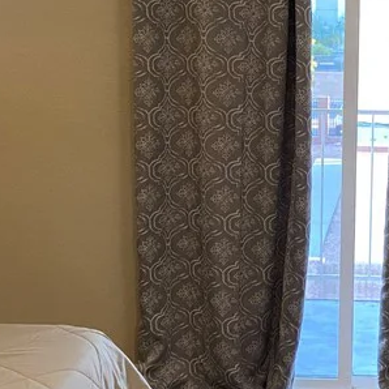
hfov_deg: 21.5
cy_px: 162
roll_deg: -1.0
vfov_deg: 21.9
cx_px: 346
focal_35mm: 79
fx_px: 1004
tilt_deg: -8.4
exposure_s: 1/60
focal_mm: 4.25
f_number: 1.8
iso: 320
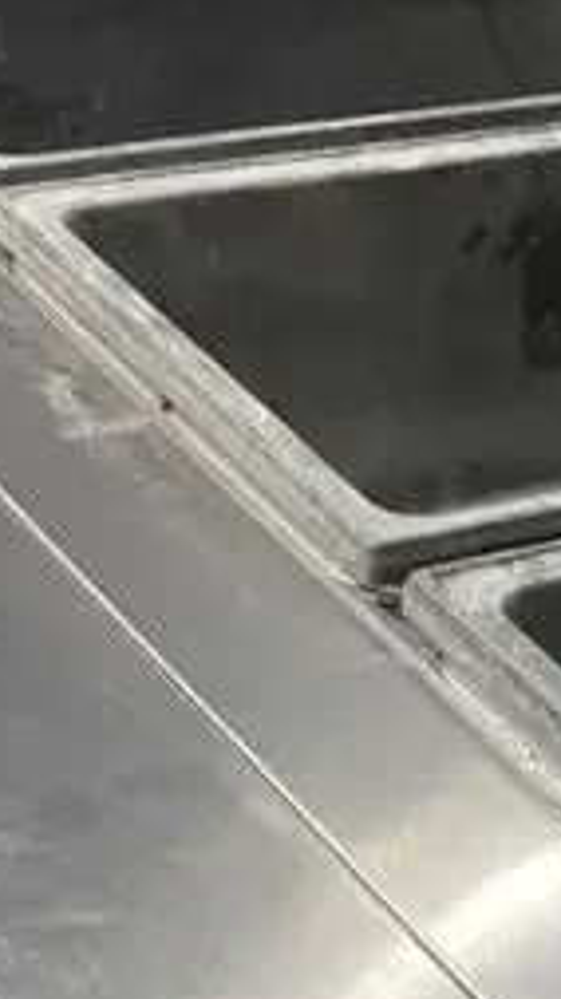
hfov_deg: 11.9
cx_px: 1118
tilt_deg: -40.7
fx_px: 2411
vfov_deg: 21.4
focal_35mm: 91
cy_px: 1273
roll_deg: -10.7
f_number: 1.6
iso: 400
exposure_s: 1/60
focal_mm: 4.2
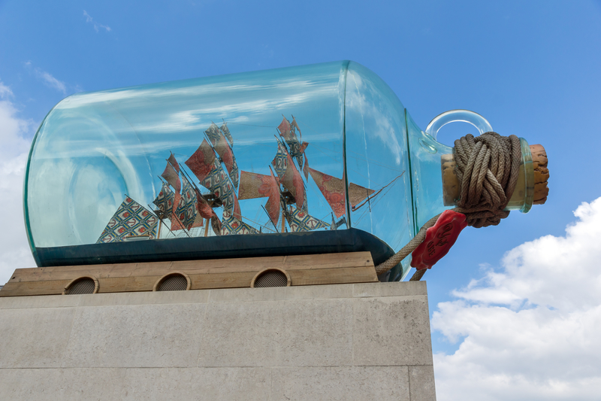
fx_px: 501
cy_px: 200
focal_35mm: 30
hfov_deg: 61.9
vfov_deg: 43.6
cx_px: 300
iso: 100
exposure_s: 1/400
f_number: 7.1
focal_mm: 20
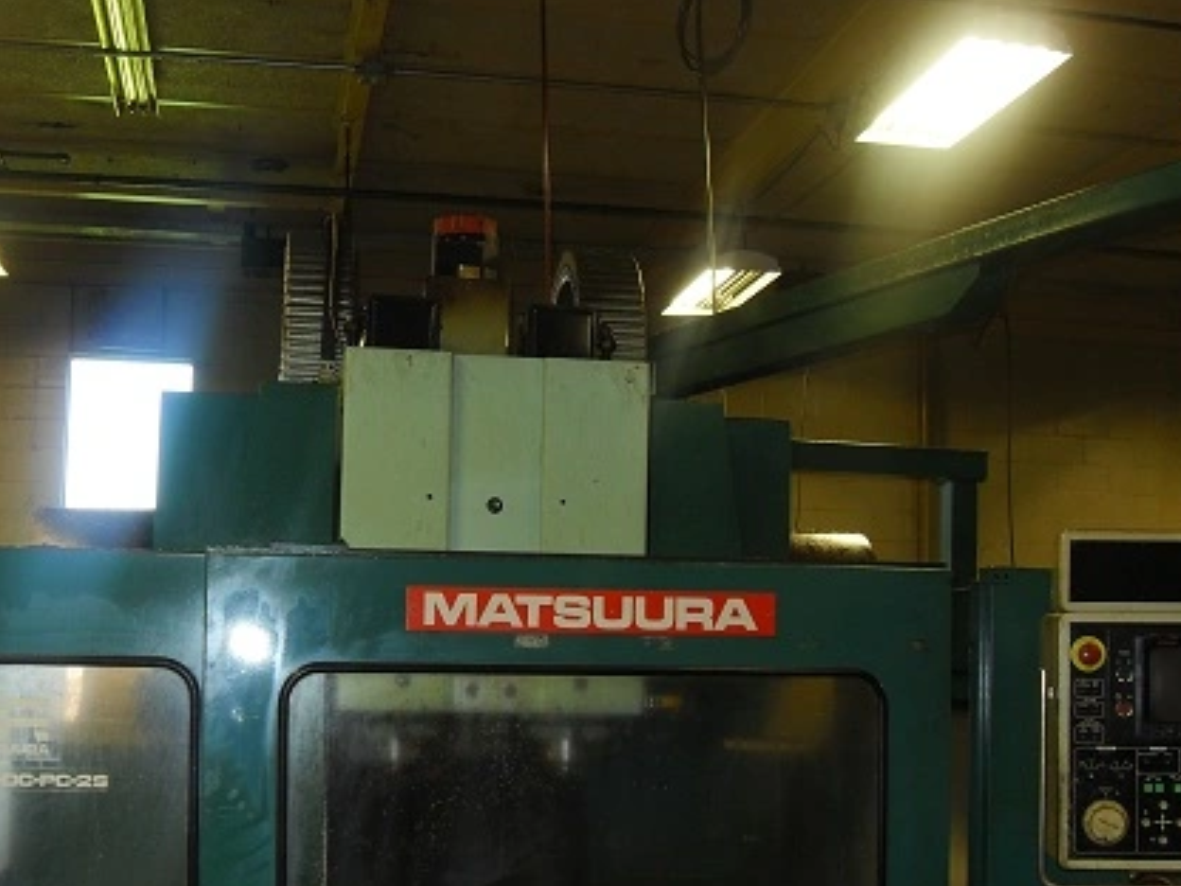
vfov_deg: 29.6
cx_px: 599
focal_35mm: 49
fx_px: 1672
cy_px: 497
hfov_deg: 38.9
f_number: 2.8
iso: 100
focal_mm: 6.3
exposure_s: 1/45
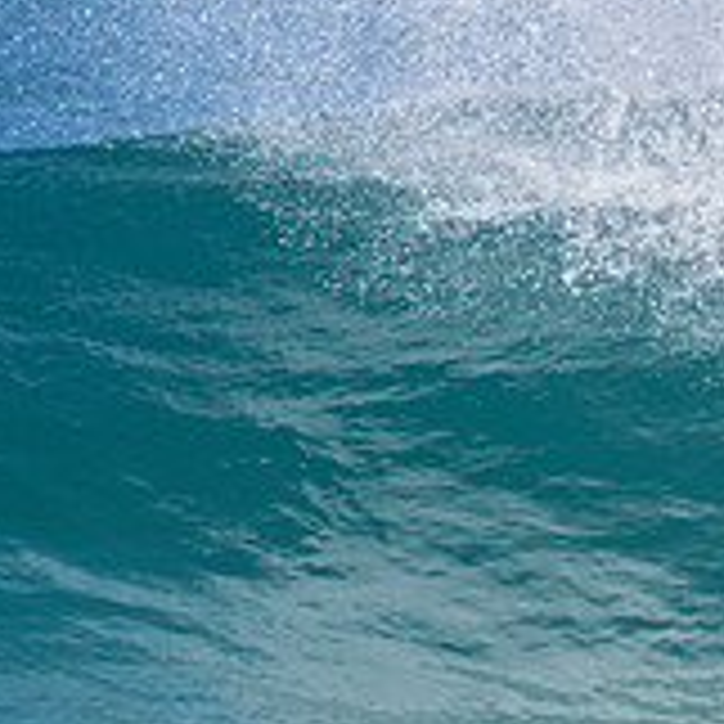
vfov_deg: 0.8
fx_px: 54259
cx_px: 1277
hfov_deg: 0.8
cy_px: 380
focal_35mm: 2293
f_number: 5.6
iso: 360
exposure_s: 1/2000
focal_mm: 500
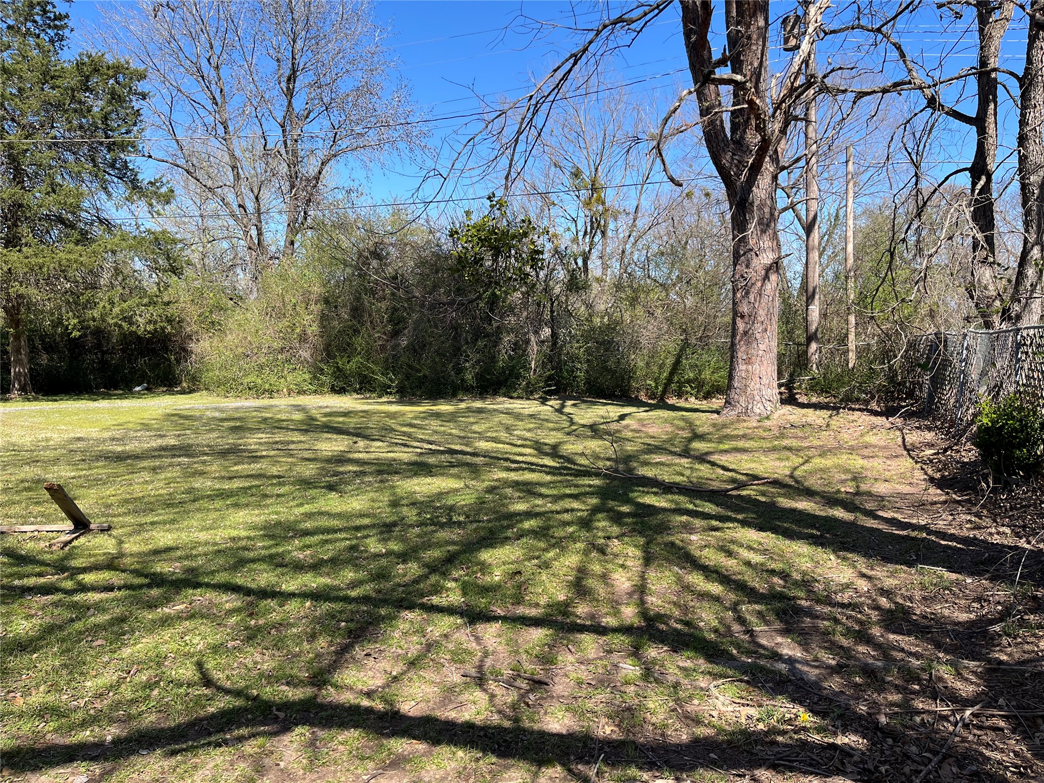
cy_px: 392
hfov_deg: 67.3
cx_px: 522
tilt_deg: -4.0
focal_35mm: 26
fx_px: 784
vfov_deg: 53.1
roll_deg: +1.4
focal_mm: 5.1
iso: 50
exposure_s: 1/1695
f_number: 1.6
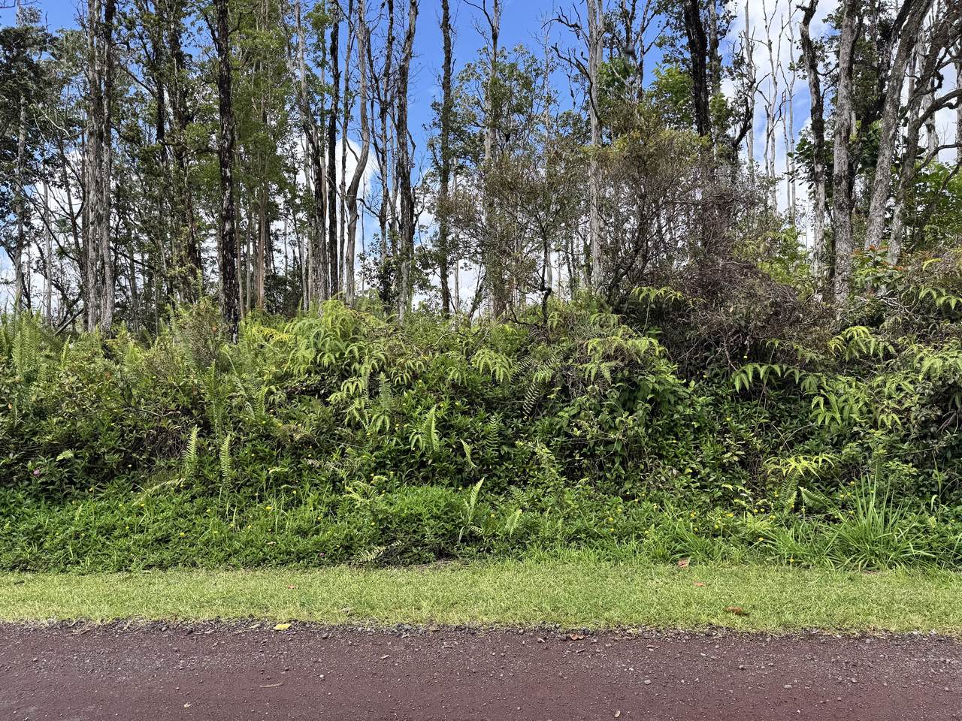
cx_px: 481
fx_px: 667
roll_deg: +0.2
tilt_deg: +1.0
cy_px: 360
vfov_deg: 56.8
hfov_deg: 71.6
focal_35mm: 24
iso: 80
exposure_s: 1/980
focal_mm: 6.76
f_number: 1.78
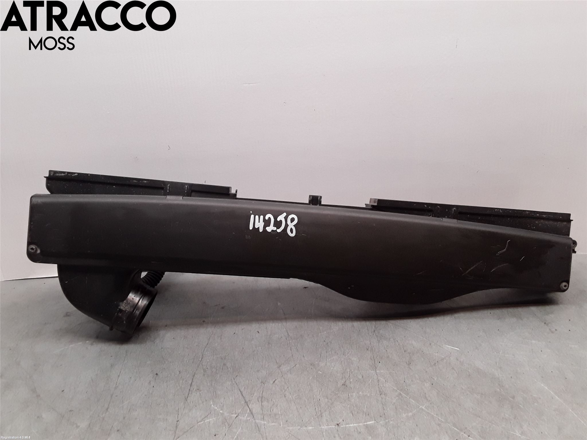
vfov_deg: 49.7
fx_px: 475
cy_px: 220
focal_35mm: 28
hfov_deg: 63.4
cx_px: 294
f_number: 1.9
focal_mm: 2.91
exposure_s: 1/100
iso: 80
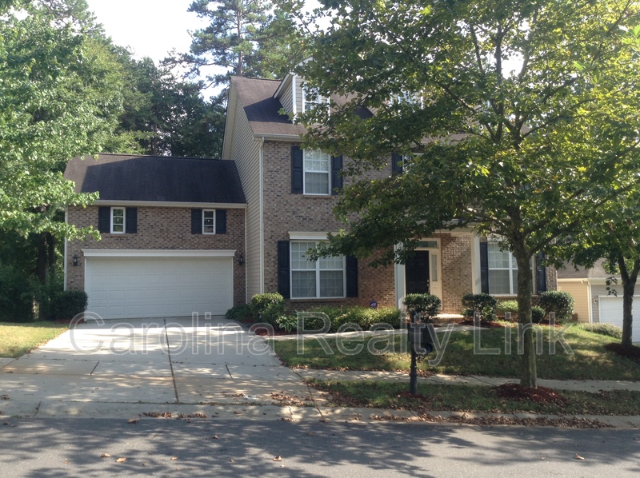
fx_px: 609
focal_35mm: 33
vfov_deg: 42.9
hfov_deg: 55.4
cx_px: 320
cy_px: 239
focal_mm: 3.3
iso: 25
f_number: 2.4
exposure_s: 1/245
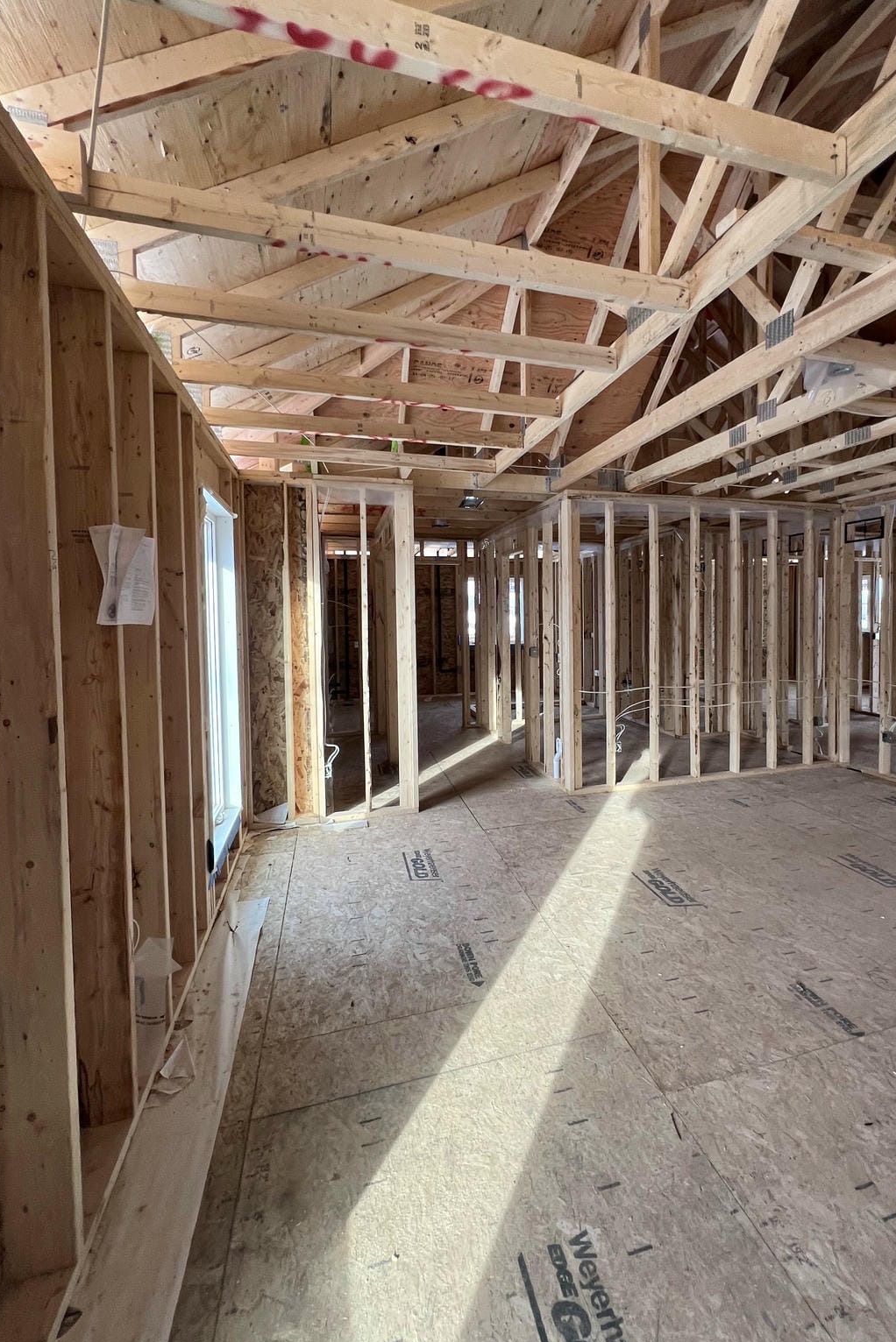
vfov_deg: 100.3
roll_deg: -0.6
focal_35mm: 15
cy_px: 632
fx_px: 560
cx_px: 522
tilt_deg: -0.1
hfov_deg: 76.8
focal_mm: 1.57
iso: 100
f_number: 1.8
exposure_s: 1/99
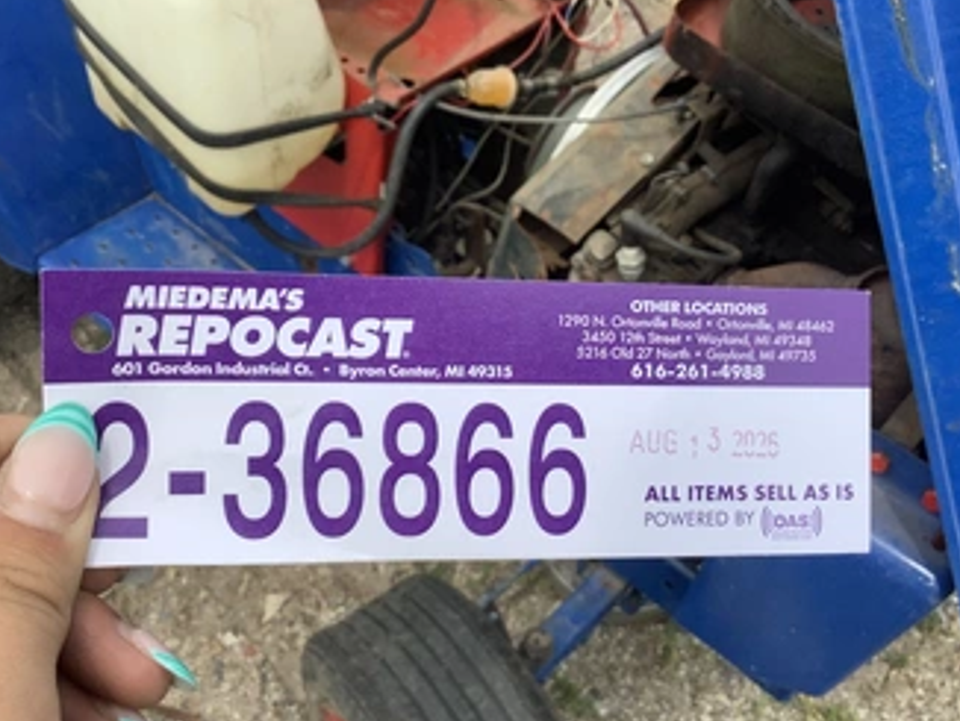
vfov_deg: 37.7
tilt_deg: -50.9
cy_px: 394
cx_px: 483
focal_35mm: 38
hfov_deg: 48.9
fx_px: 1055
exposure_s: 1/1235
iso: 25
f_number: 2.4
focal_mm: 3.3
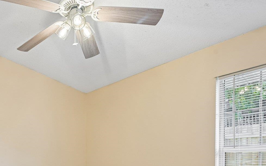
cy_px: 162
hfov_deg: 53.4
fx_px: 232
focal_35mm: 32
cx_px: 35
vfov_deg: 36.0
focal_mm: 15
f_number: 8
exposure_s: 1/15
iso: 250
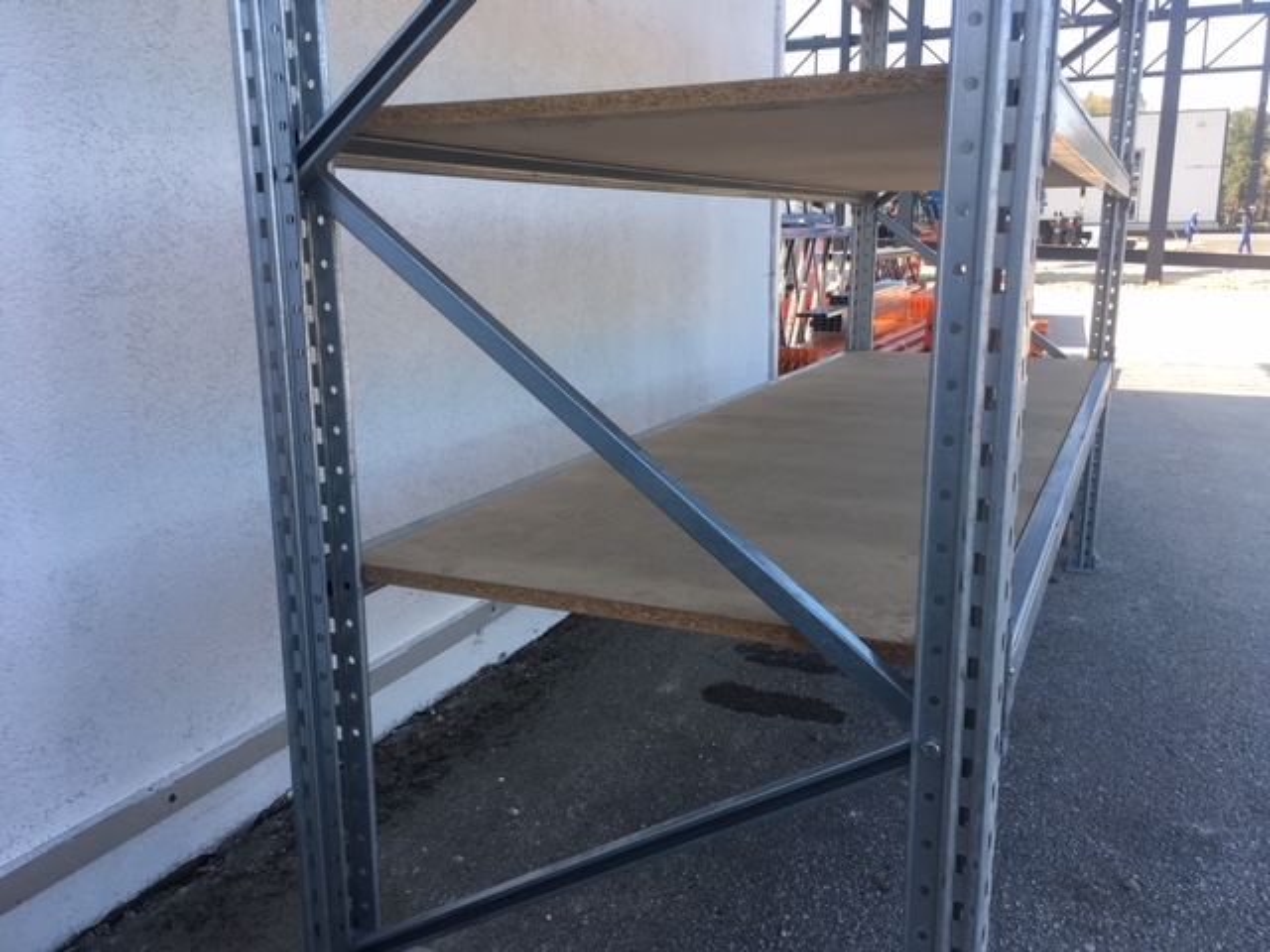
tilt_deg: -13.8
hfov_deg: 61.7
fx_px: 1064
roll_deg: +1.4
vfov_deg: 48.2
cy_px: 476
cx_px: 635
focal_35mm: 29
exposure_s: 1/248
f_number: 2.2
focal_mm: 4.15
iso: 25
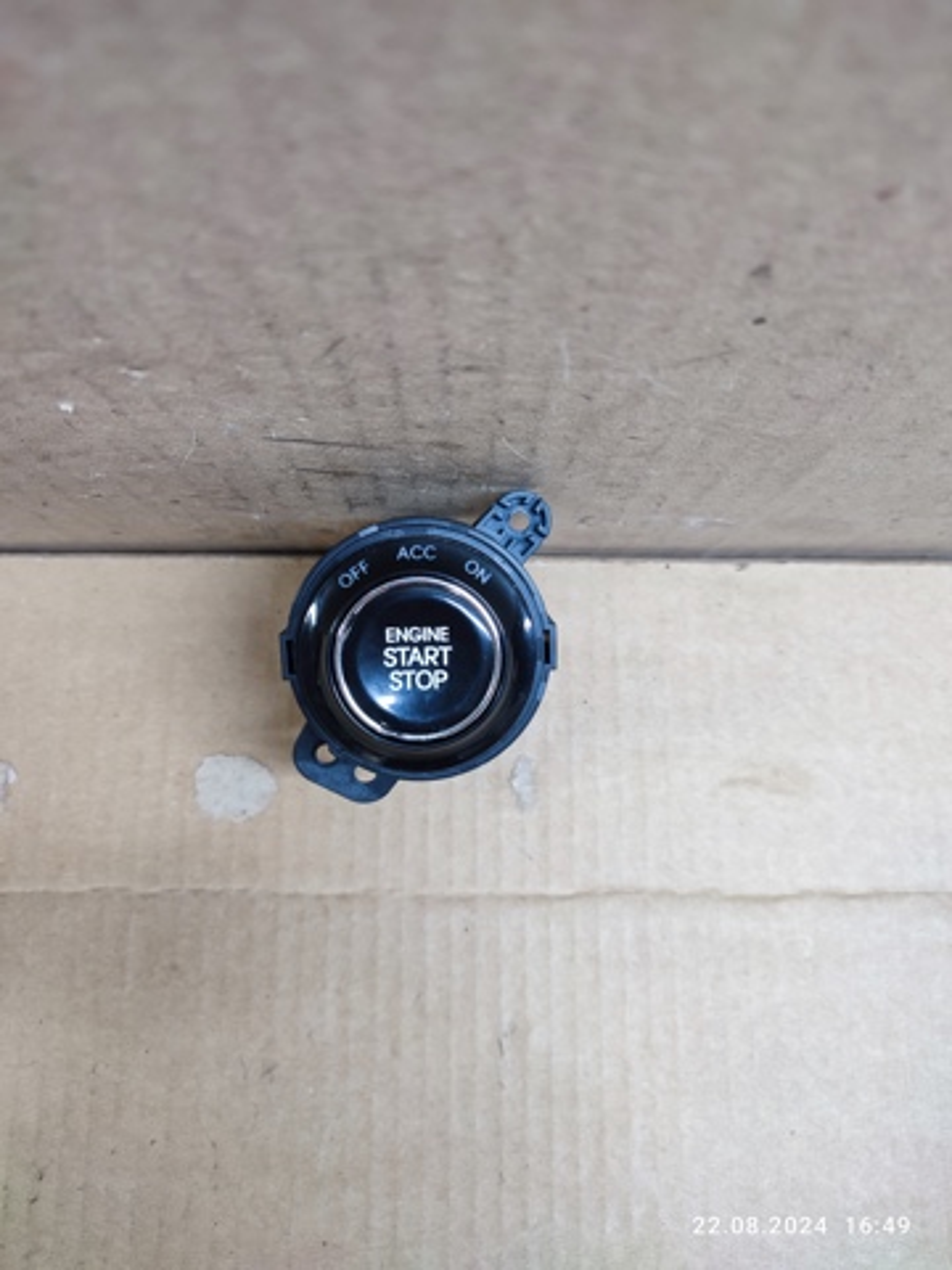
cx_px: 476
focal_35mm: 25
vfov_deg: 69.4
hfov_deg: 54.9
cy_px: 635
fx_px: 917
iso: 402
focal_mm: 6.04
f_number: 1.9
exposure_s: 1/33
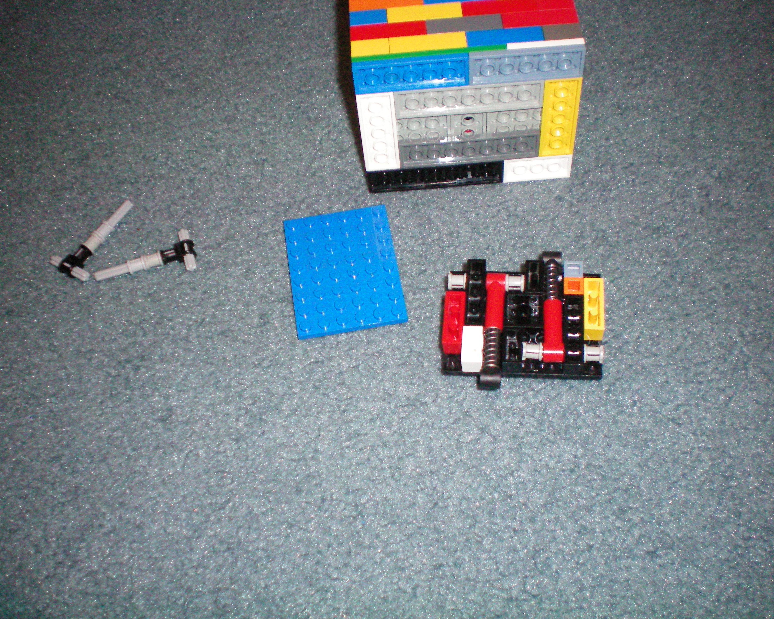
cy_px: 307
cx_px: 405
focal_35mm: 40
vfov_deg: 37.3
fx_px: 916
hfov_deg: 45.8
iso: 400
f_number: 3.1
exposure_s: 1/60
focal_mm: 6.3
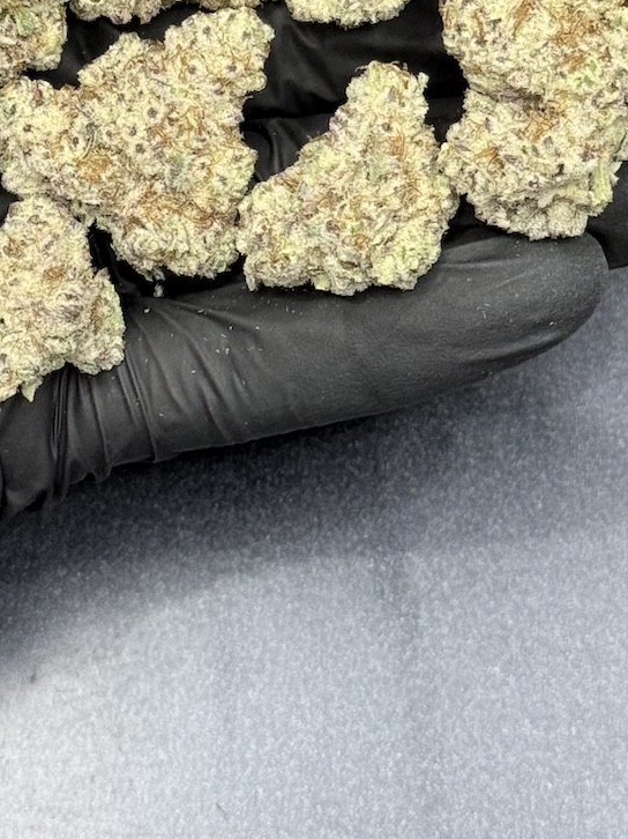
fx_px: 3074
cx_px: 224
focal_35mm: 127
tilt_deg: -74.6
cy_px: 155
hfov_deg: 11.7
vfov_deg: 15.4
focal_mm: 6.76
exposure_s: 1/50
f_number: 1.78
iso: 125
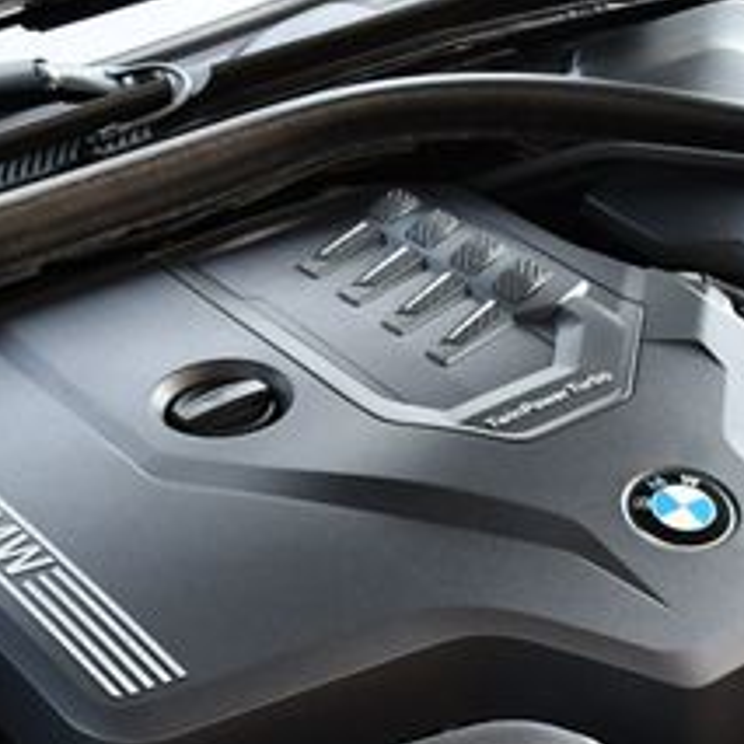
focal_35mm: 92
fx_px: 2237
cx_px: 496
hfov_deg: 18.8
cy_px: 741
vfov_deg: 18.4
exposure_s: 1/200
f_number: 3.5
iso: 800
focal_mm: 18
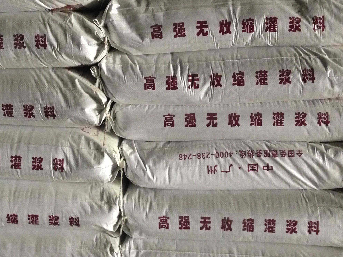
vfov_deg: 27.0
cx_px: 144
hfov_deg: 35.5
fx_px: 535
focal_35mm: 54
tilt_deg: -17.8
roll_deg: -1.2
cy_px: 106
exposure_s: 1/20
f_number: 2.4
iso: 320
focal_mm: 4.12
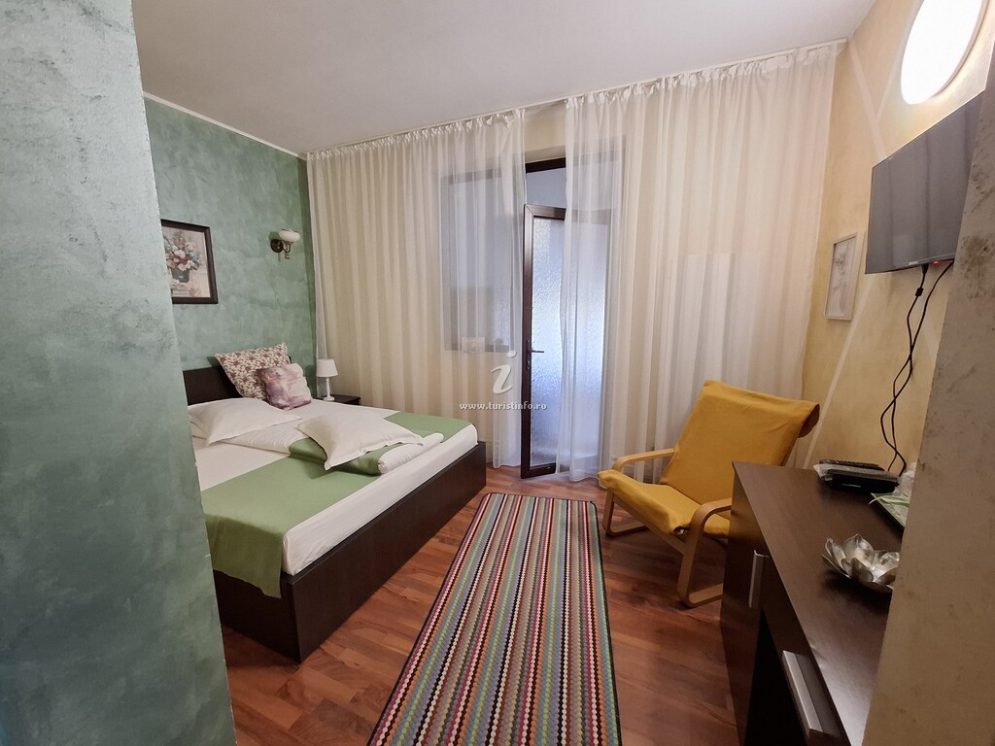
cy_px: 373
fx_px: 374
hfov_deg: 106.2
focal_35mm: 13
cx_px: 498
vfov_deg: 89.9
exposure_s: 1/25
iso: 250
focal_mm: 1.74
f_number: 2.2
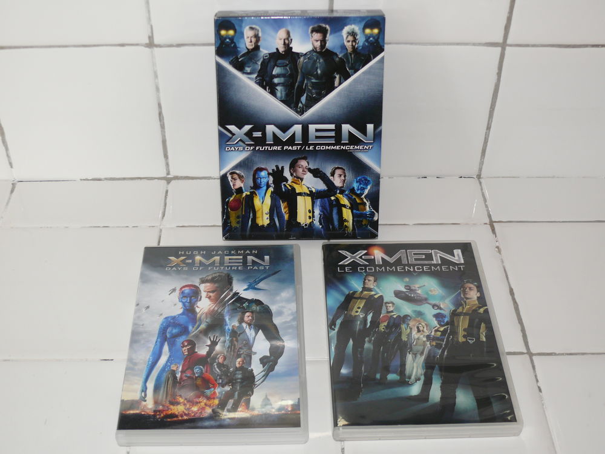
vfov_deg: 30.9
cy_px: 227
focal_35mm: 47
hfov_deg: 40.4
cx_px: 302
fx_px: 821
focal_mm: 9
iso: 100
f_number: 2.8
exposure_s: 1/30
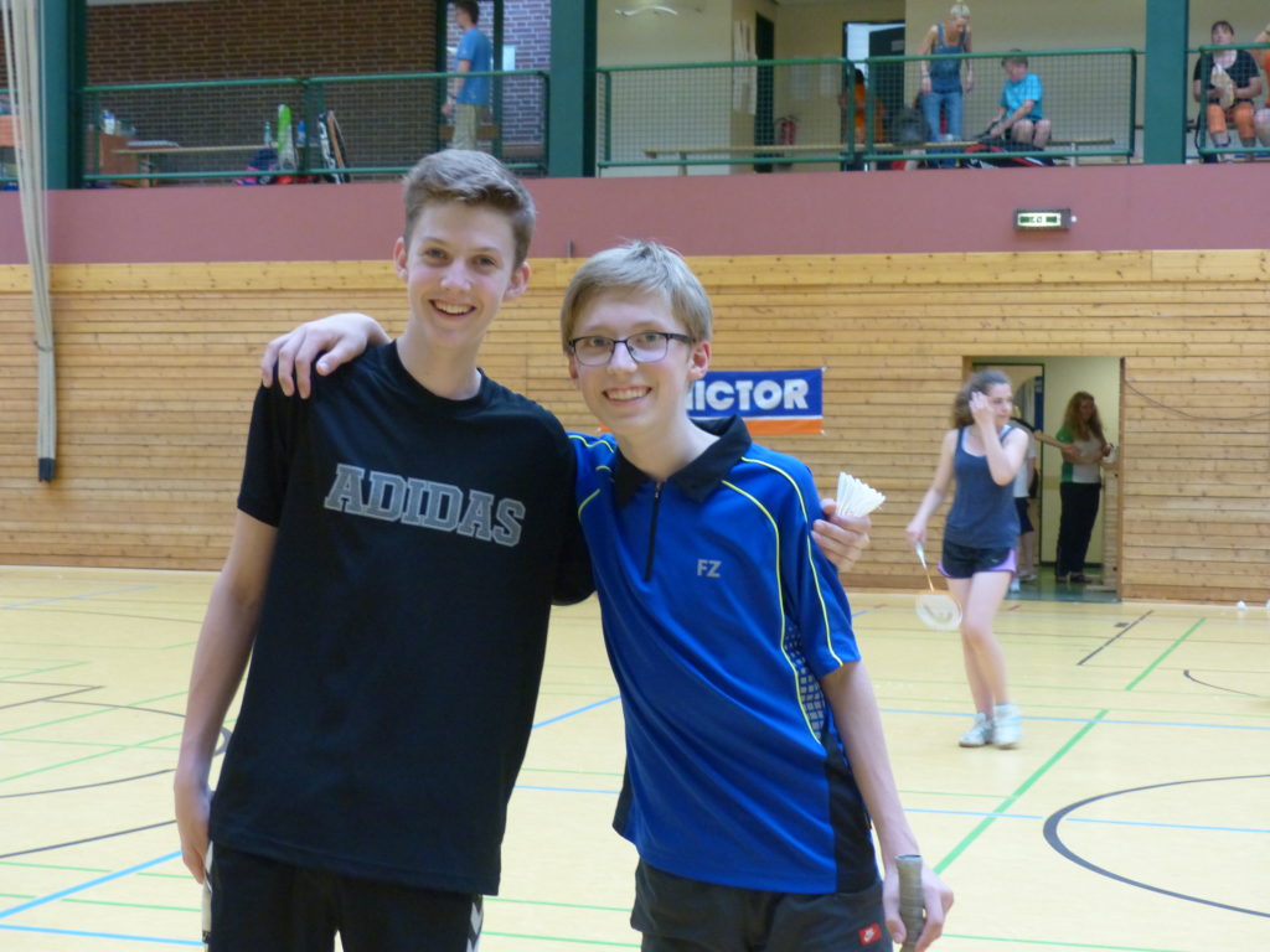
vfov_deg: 23.3
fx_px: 2311
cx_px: 635
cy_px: 476
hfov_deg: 30.7
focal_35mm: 63
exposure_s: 1/60
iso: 320
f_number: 2.8
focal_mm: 11.4
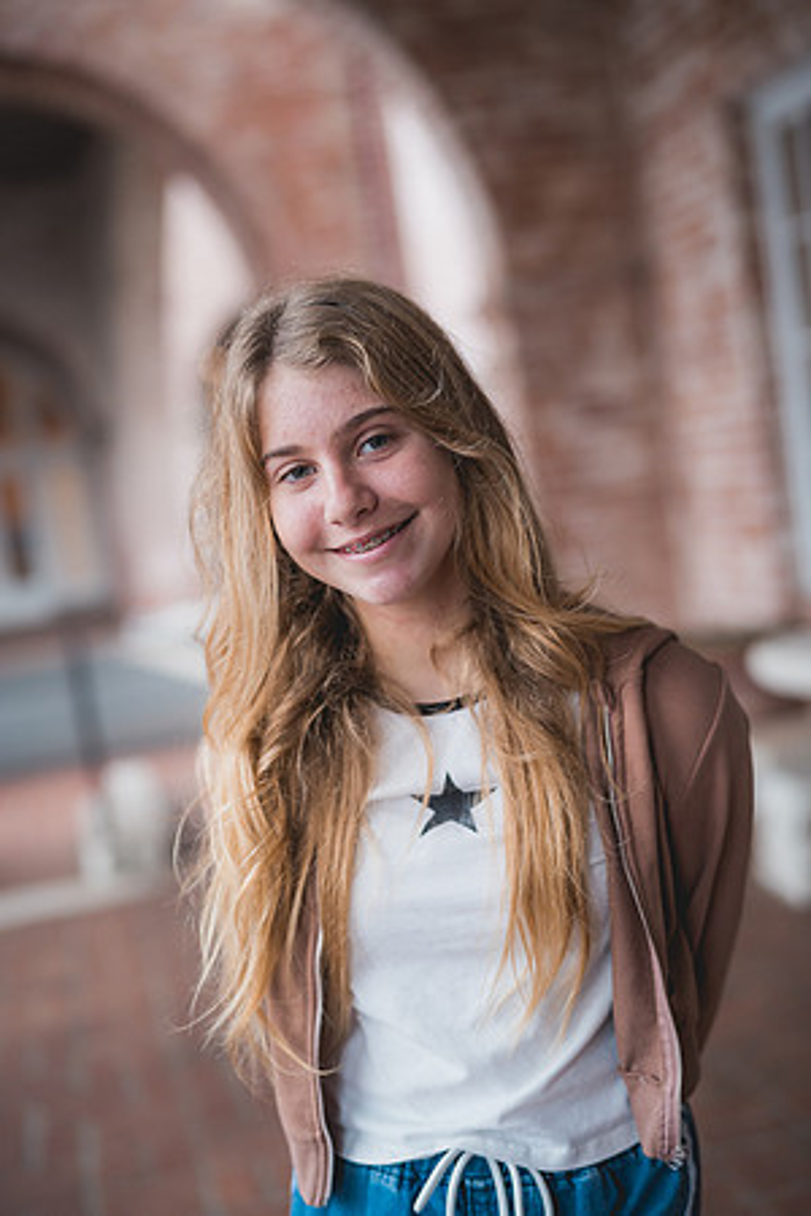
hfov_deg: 27.0
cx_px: 406
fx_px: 1689
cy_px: 608
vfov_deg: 39.6
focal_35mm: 50
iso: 800
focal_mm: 50
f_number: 1.8
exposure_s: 1/320
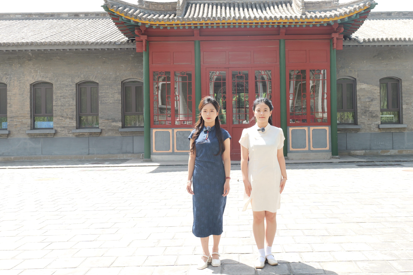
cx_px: 240
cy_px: 116
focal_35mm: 36
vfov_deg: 36.8
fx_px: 413
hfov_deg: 52.9
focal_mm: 28
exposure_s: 1/320
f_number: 8
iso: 640
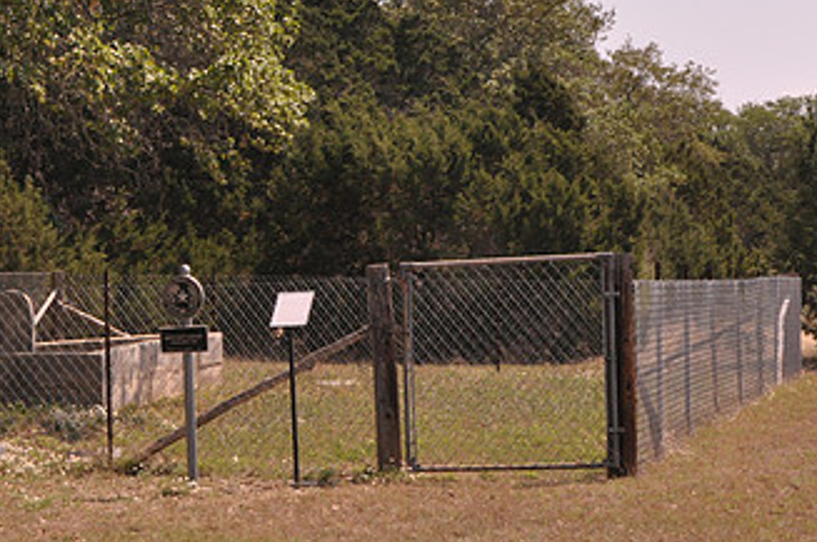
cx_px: 205
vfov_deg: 13.5
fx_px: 2289
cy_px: 368
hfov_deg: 20.1
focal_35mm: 101
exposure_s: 1/100
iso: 800
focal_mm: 38
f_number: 16
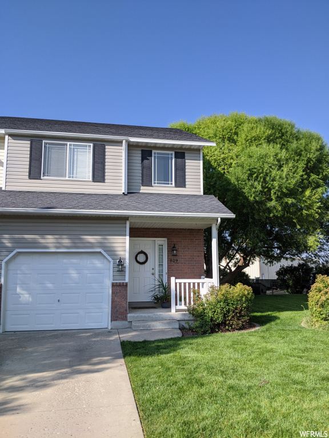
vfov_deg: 65.3
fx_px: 342
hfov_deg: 51.4
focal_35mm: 27
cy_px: 219
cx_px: 164
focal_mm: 4.44
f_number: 1.8
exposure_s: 1/1805
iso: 57
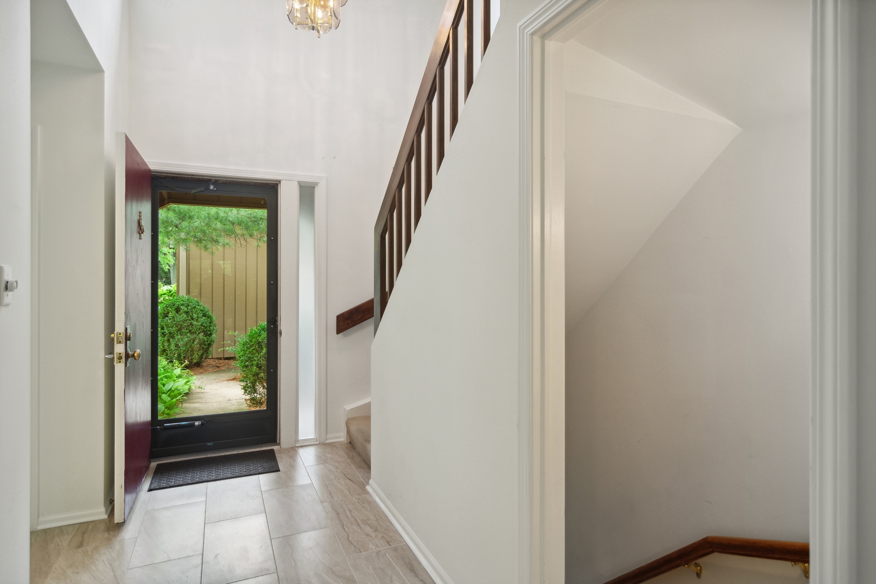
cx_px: 438
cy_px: 292
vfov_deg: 67.4
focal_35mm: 18
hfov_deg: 90.0
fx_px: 438
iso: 200
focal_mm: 12
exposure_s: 1/25
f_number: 8
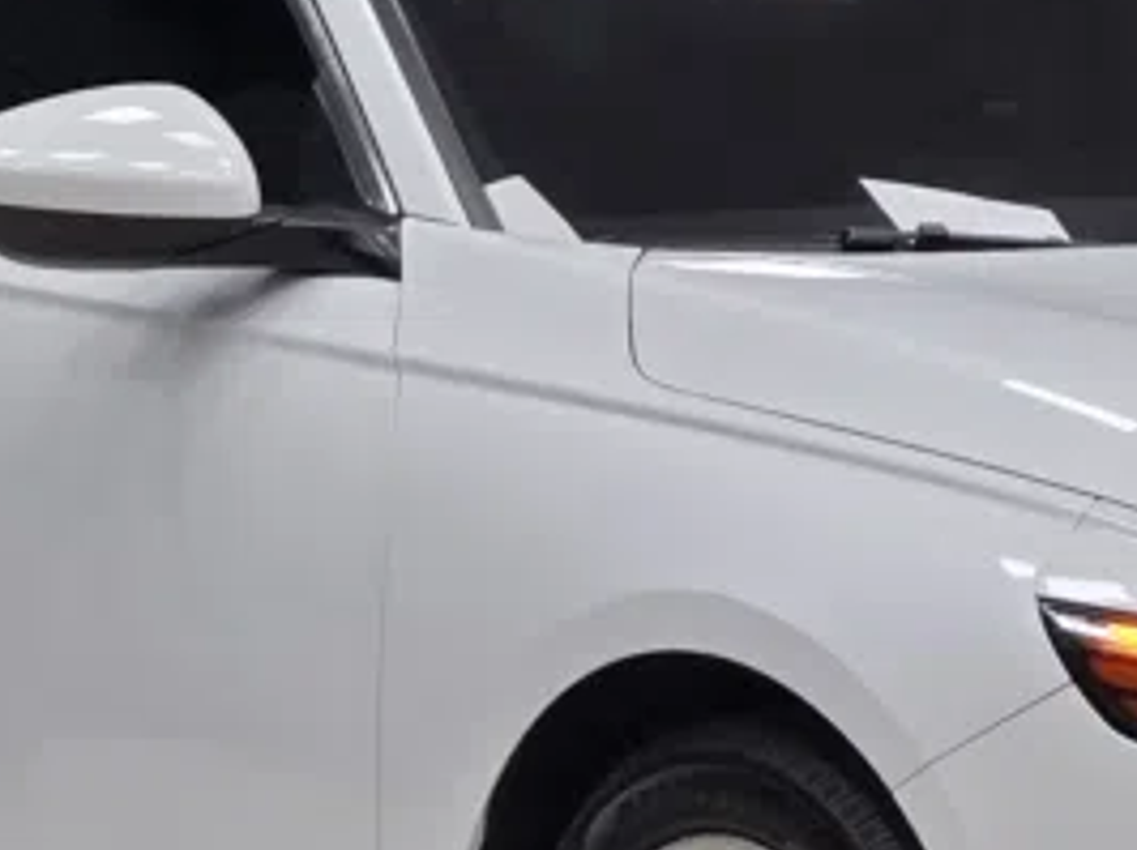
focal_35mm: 266
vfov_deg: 5.6
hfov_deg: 7.4
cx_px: 1000
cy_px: 73
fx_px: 8729
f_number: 2.4
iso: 64
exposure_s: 1/50
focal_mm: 7.9
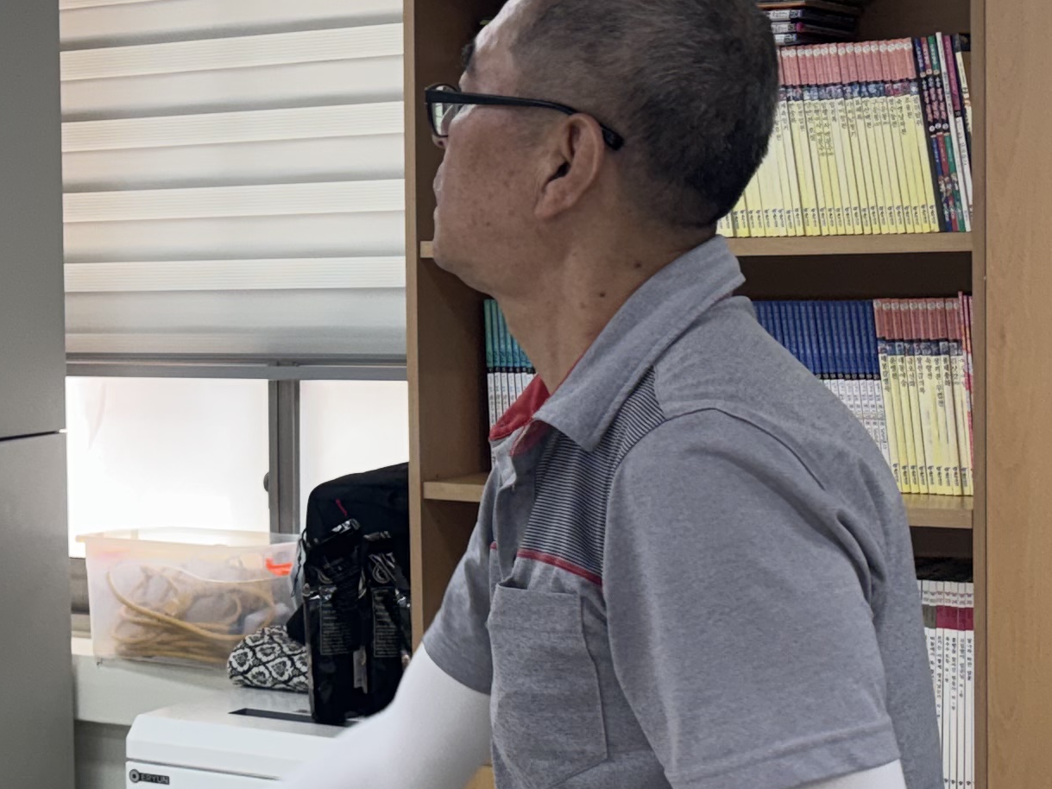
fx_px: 2613
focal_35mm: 86
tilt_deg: -0.9
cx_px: 103
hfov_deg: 22.2
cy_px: 365
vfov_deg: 17.2
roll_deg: -0.1
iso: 64
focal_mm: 5.96
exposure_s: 1/120
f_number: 1.6
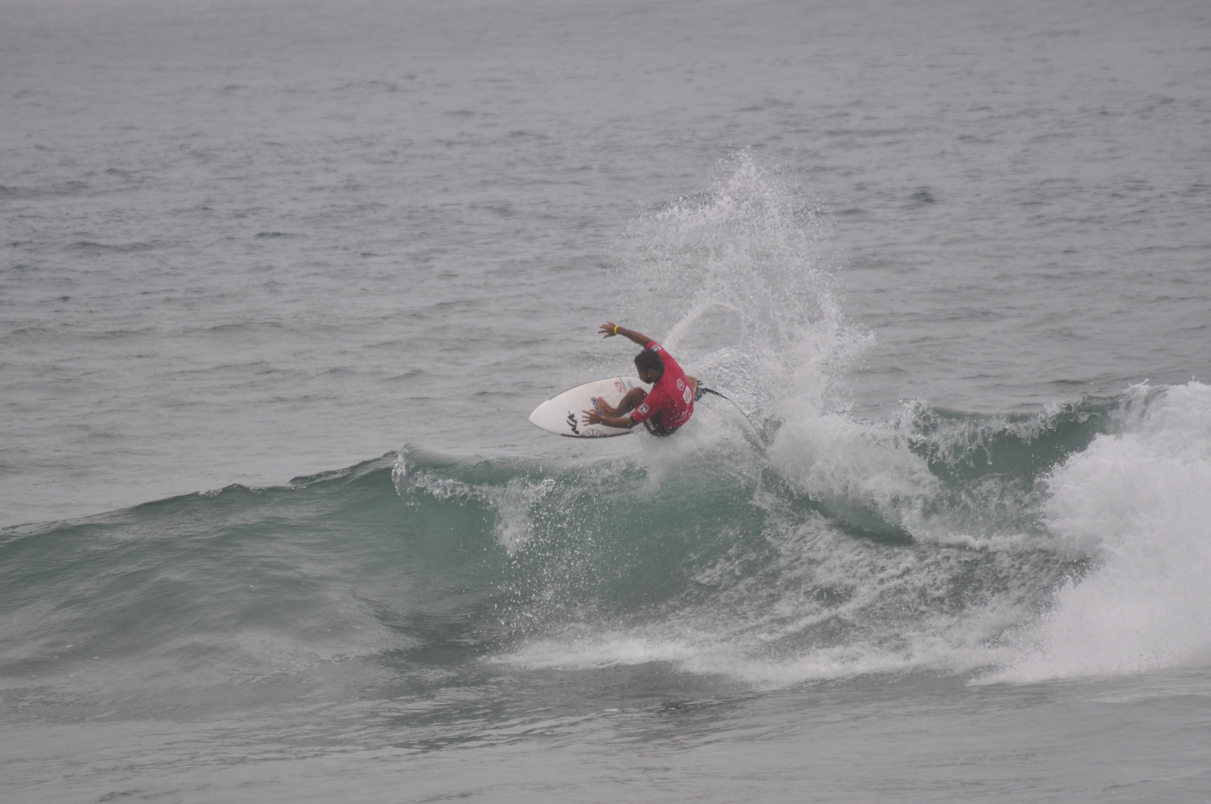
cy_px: 402
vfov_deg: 3.0
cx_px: 606
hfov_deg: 4.6
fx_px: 15119
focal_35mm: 450
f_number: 5.6
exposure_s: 1/1000
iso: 400
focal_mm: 300
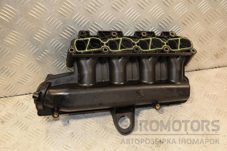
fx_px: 322
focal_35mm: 51
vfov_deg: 26.5
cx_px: 114
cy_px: 76
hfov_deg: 38.9
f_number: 5
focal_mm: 34
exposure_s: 1/160
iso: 800
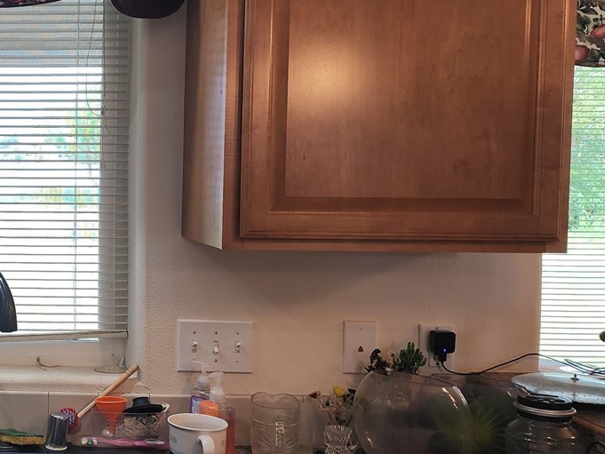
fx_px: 944
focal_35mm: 54
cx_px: -74
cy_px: 203
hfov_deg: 31.3
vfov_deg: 27.0
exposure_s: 1/120
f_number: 1.8
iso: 64
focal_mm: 6.4
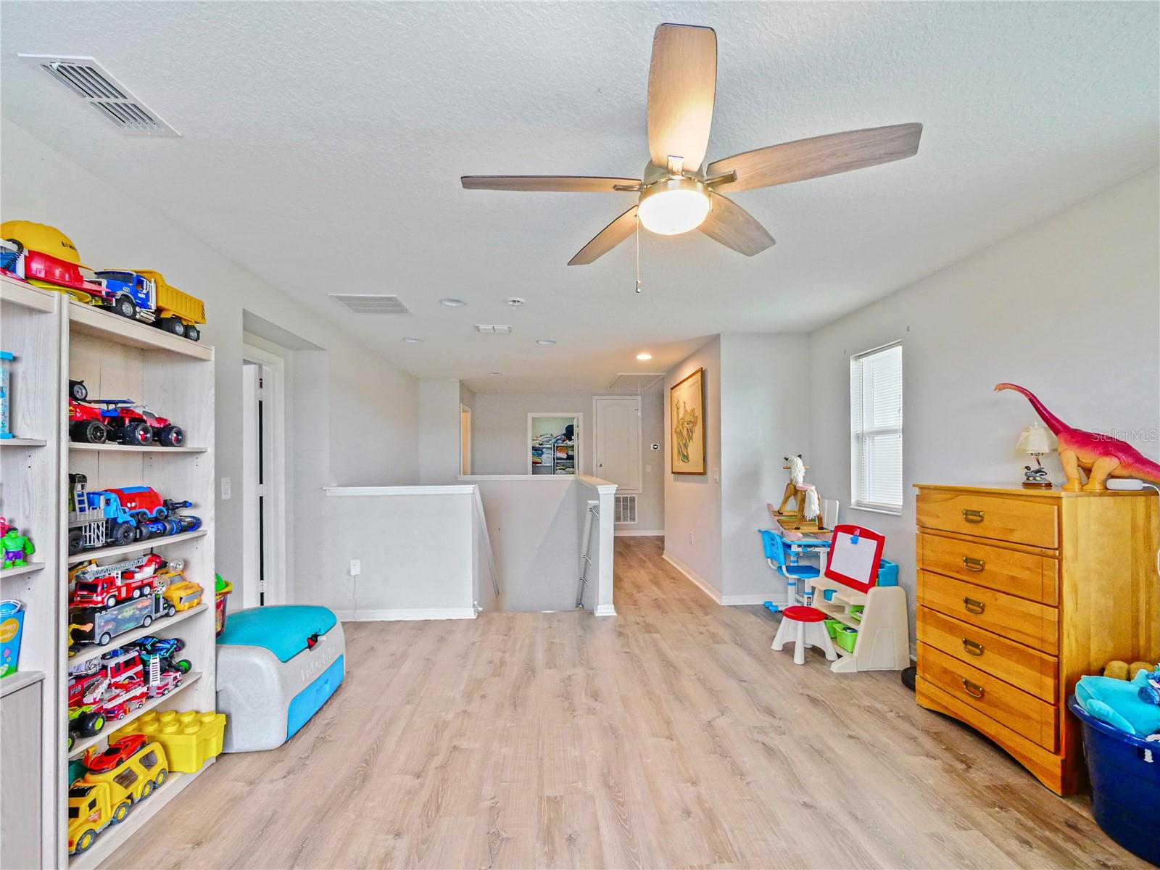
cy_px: 435
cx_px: 580
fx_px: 469
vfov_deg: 85.7
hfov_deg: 102.1
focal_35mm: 14
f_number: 4
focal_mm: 7
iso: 3200
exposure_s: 1/40
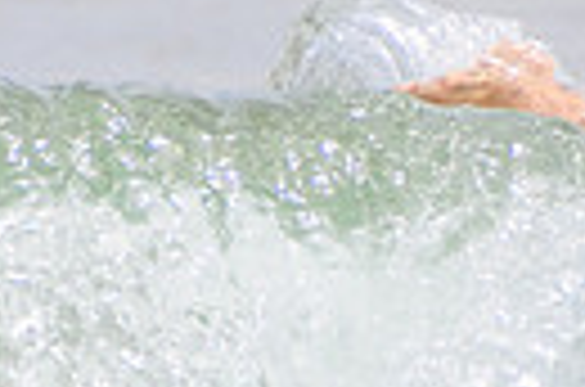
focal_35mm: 2463
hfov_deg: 0.8
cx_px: 311
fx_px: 39926
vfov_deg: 0.6
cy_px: 371
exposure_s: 1/2000
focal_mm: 400
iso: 250
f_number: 5.6
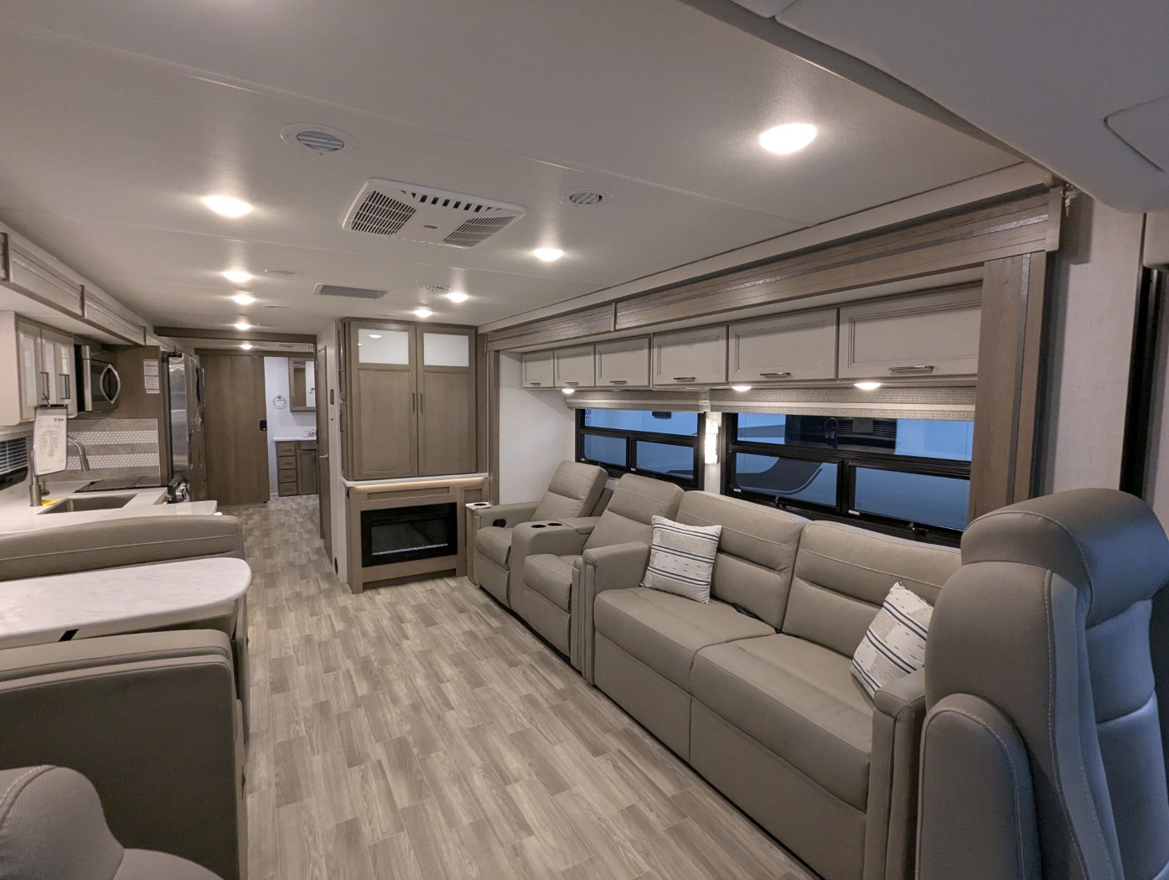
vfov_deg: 78.2
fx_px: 541
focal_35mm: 16
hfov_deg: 94.4
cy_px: 440
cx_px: 584
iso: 301
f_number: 2.2
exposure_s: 1/120
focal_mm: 2.35
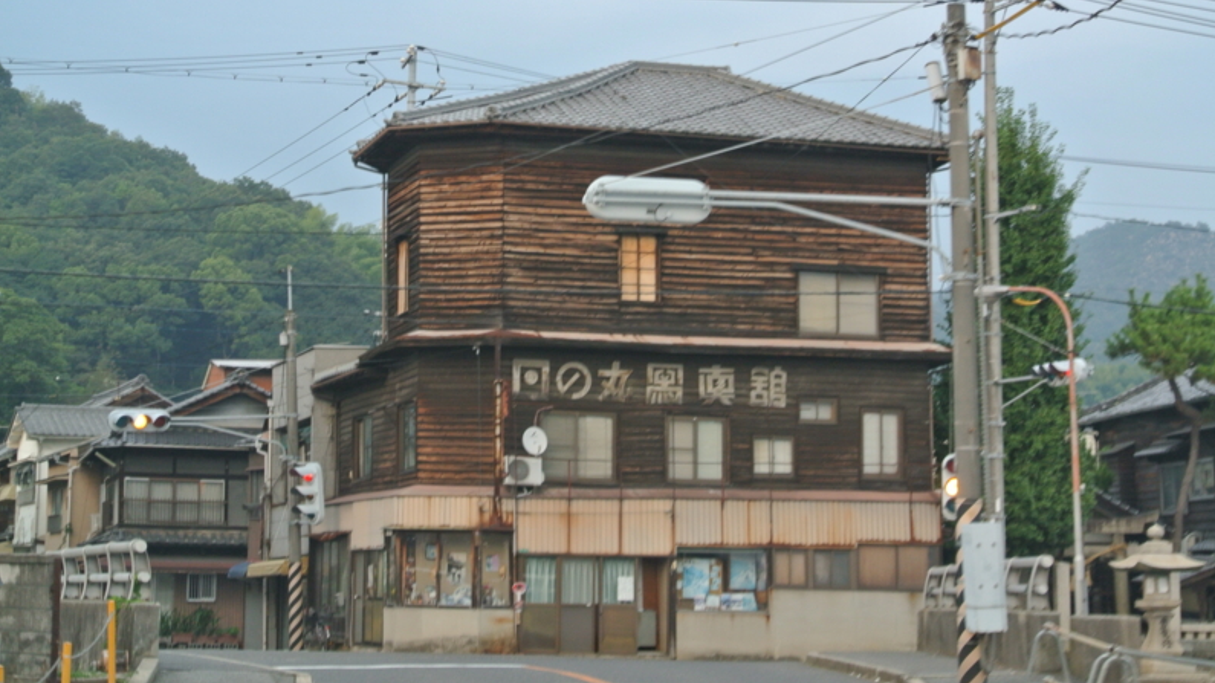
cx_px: 608
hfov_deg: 27.9
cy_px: 309
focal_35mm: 76
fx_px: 2448
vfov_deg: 15.9
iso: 400
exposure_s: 1/60
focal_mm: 26.7
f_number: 5.6
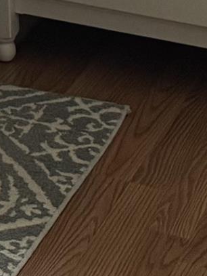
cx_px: -200
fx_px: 1441
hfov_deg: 7.9
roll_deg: +2.8
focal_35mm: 181
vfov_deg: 9.6
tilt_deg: -7.5
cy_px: -391
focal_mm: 6.76
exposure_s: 1/60
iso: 400
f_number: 1.78
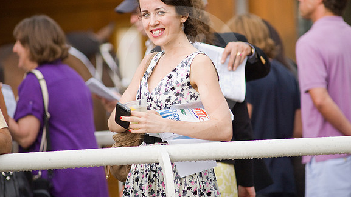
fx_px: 2942
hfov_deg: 6.8
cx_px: 176
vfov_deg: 3.8
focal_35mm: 316
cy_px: 82
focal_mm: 300
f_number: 4
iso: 3200
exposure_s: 1/1600
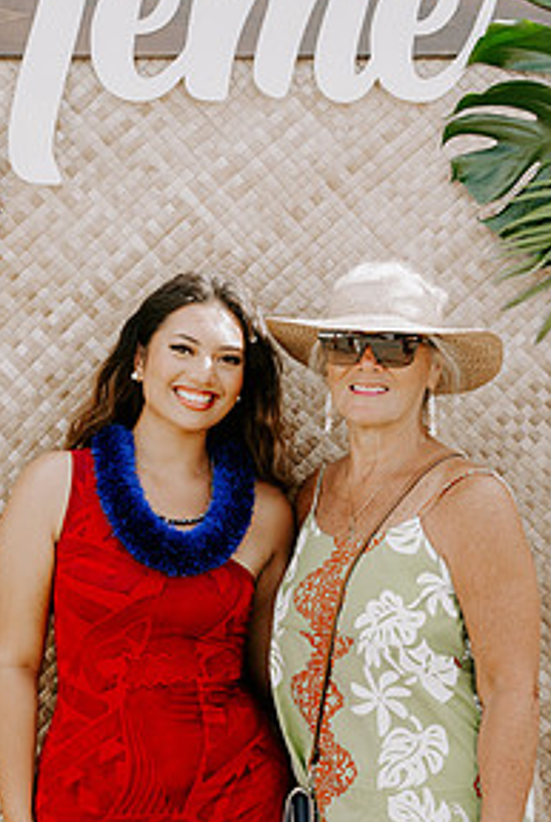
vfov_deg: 17.9
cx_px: 281
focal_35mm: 114
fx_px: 2608
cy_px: 534
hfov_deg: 12.1
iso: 250
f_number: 3.2
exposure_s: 1/640
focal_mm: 73
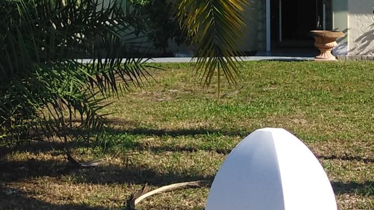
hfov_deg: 25.6
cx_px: 218
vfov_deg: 14.3
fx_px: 823
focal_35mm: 83
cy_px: -8
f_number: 2.2
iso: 100
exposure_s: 1/821
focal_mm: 3.46
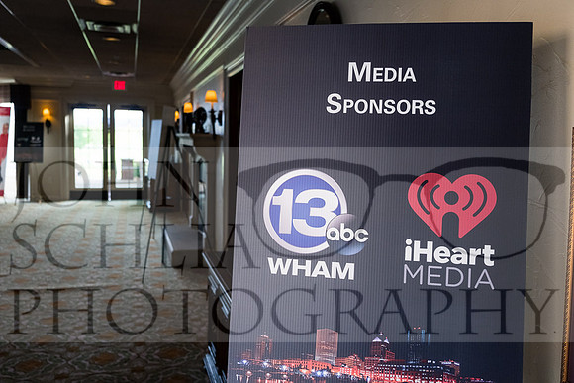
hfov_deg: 57.2
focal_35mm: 33
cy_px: 192
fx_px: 526
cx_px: 287
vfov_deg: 40.0
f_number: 3.2
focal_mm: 22.3
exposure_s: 1/125
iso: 800
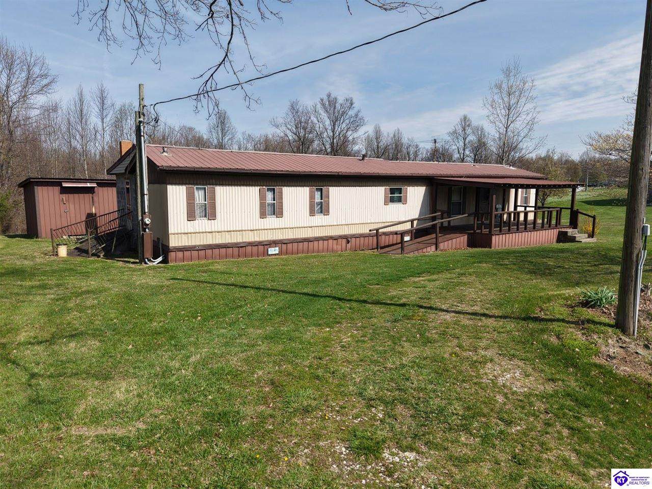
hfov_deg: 71.6
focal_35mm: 24
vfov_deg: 56.8
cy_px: 244
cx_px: 326
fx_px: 452
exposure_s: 1/3200
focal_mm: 8.67
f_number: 1.8
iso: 110
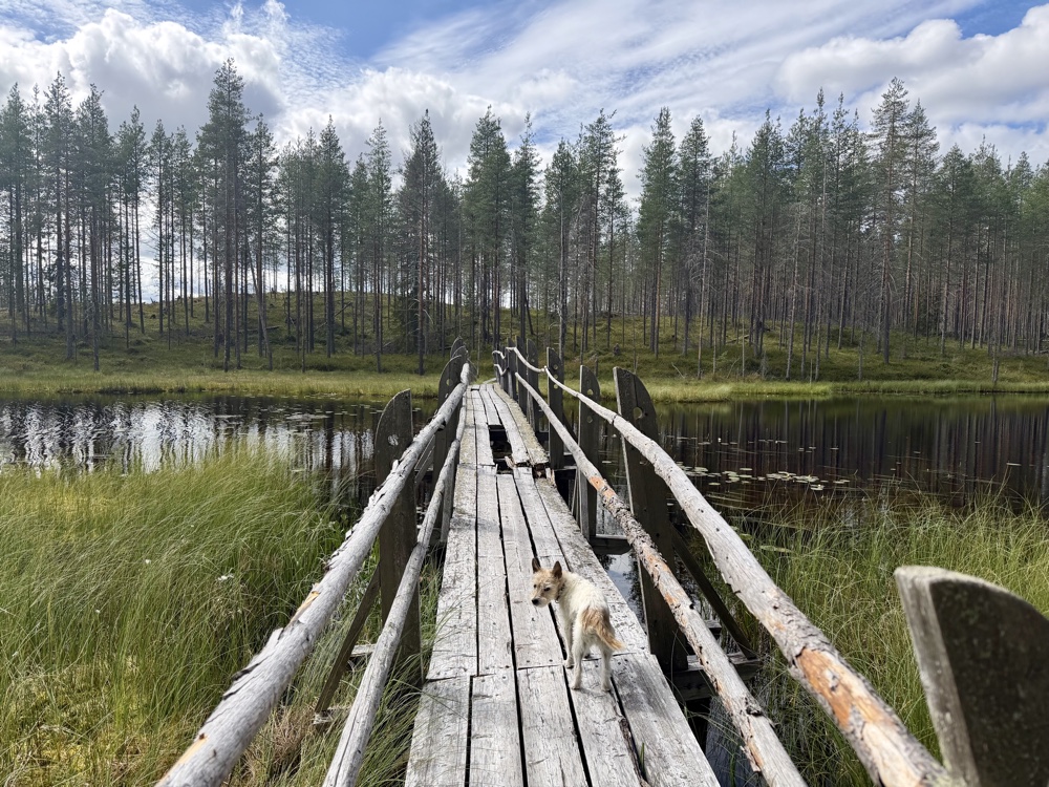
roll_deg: -1.4
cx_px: 524
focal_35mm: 24
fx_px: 727
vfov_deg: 56.8
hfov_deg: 71.6
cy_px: 394
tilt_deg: -3.2
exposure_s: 1/5319
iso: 100
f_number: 1.78
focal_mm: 6.76
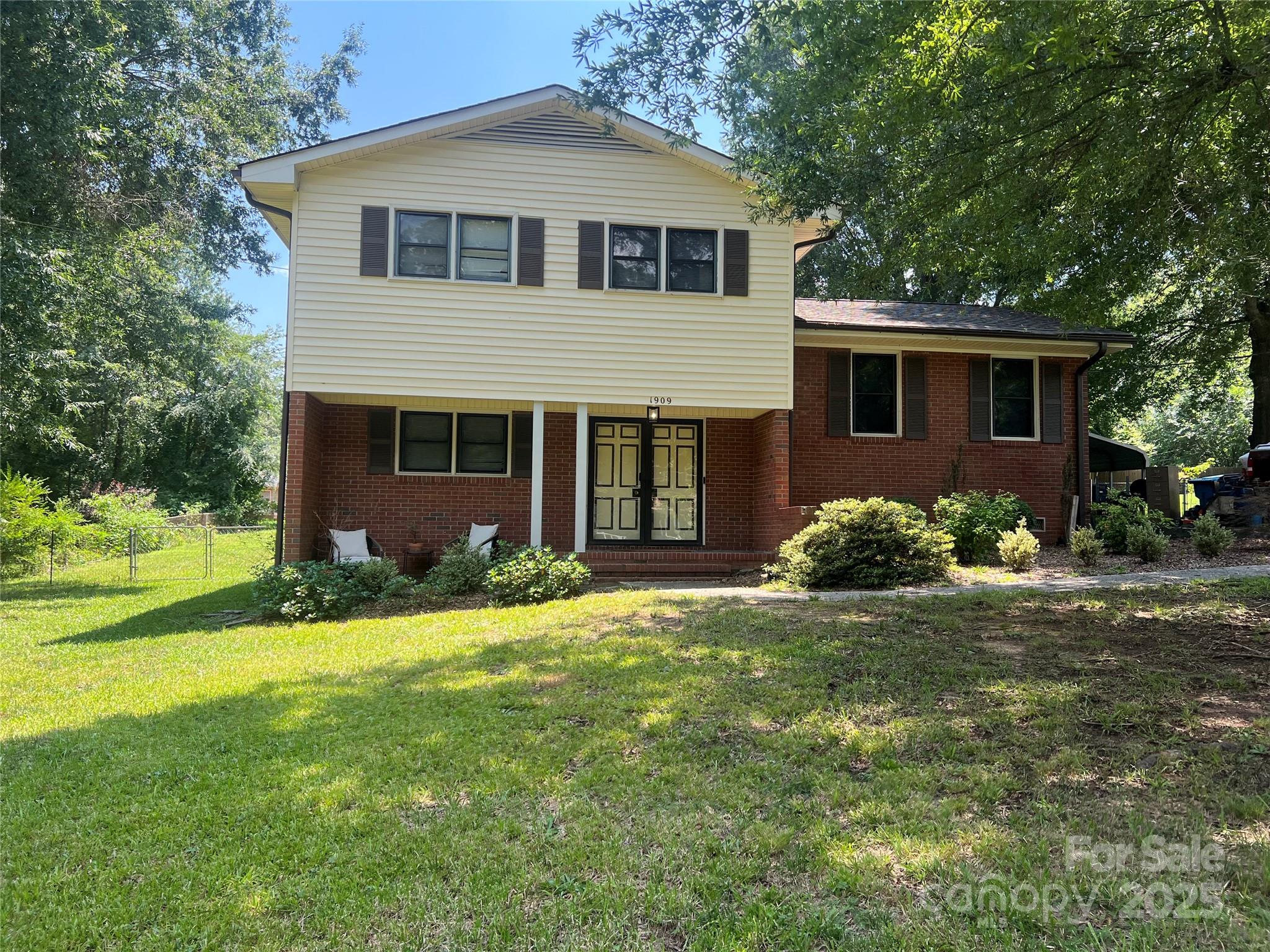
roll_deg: -0.1
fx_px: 954
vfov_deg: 53.1
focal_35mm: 26
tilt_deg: +5.6
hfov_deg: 67.3
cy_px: 476
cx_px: 635
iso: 50
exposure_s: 1/723
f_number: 1.5
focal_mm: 5.7
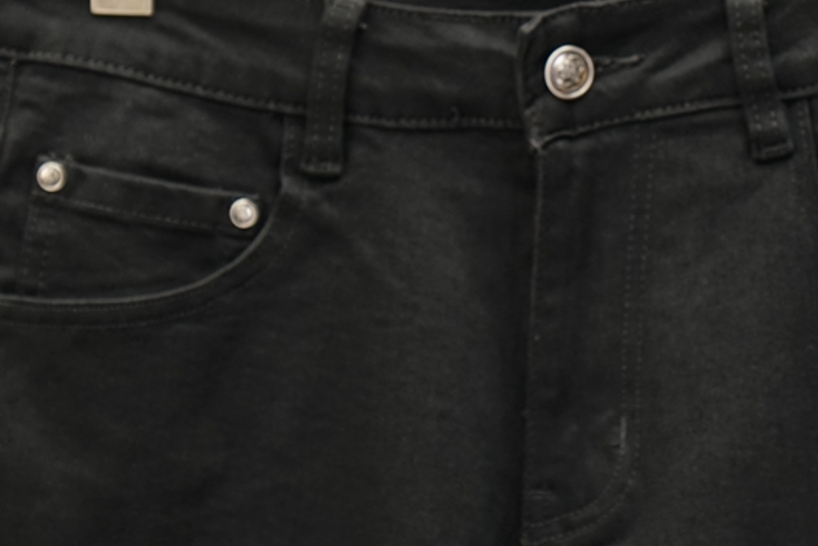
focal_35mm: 205
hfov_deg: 10.0
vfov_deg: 6.7
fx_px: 4660
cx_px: 549
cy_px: 235
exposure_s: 1/125
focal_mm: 67
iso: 400
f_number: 3.5
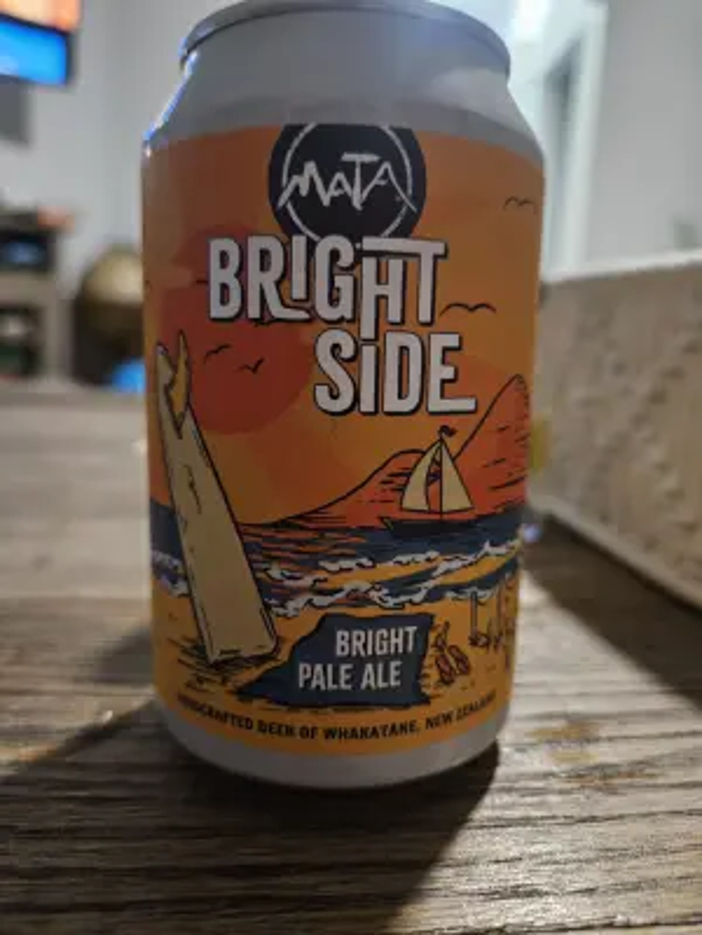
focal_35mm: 23
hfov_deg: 58.9
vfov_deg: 73.9
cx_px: 351
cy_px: 468
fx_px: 622
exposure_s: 1/24
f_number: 1.8
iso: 1000
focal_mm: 5.4
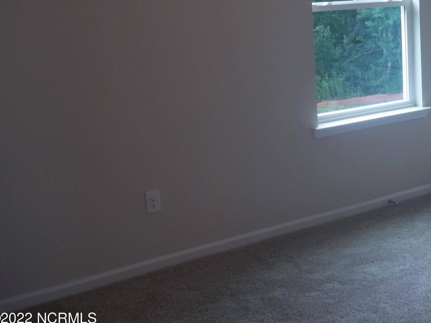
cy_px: 84
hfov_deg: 36.5
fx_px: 635
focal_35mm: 51
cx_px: 332
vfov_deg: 28.2
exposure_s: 1/50
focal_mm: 5.7
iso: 64
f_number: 2.9
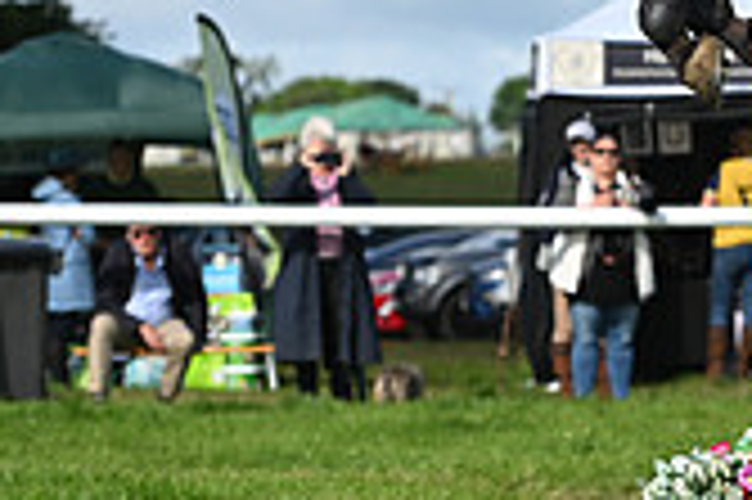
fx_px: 8848
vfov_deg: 3.2
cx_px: 1256
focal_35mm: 424
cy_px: -34
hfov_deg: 4.8
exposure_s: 1/1250
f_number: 4
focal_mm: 122
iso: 160
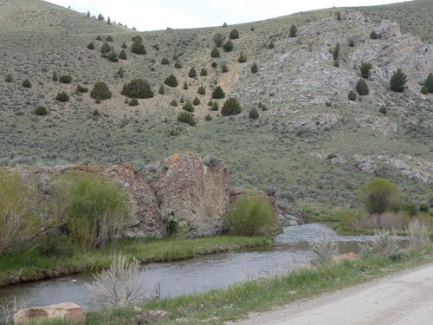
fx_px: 700
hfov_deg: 34.3
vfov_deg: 26.1
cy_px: 162
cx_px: 216
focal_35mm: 56
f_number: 5.1
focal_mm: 10
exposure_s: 1/320
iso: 125
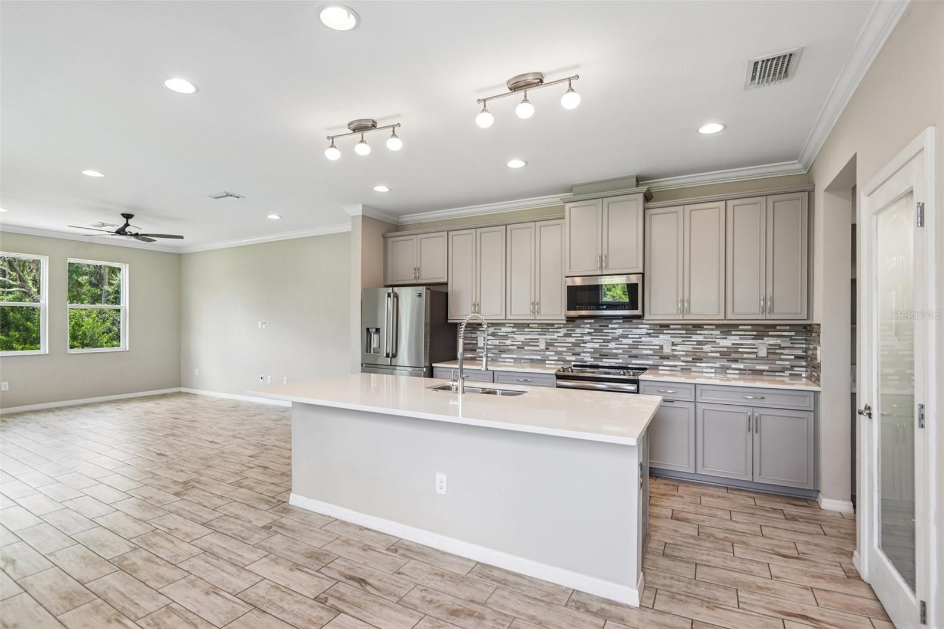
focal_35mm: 16
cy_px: 314
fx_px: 419
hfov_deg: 96.7
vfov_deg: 73.7
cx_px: 472
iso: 400
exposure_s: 1/30
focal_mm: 16
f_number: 8
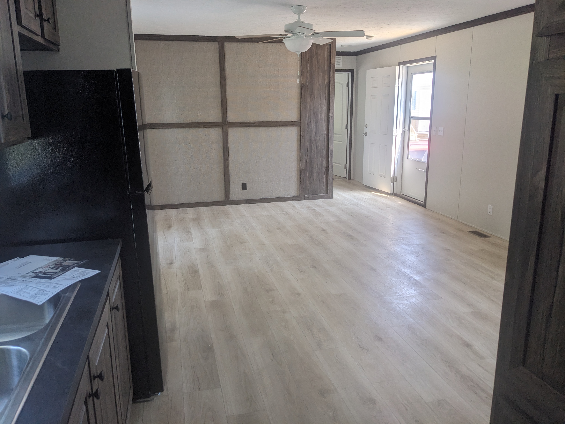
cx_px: 282
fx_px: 441
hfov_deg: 65.3
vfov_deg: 51.4
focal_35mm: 27
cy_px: 212
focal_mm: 4.38
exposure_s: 1/120
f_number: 1.73
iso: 71
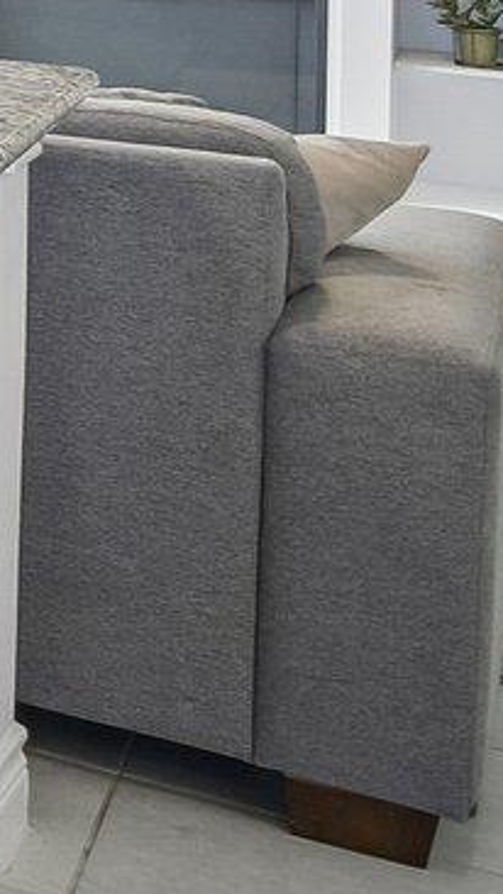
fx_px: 2086
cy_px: -385
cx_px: -1778
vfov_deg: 21.1
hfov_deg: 7.1
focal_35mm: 88
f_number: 8
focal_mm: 10
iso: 400
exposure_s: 1/4
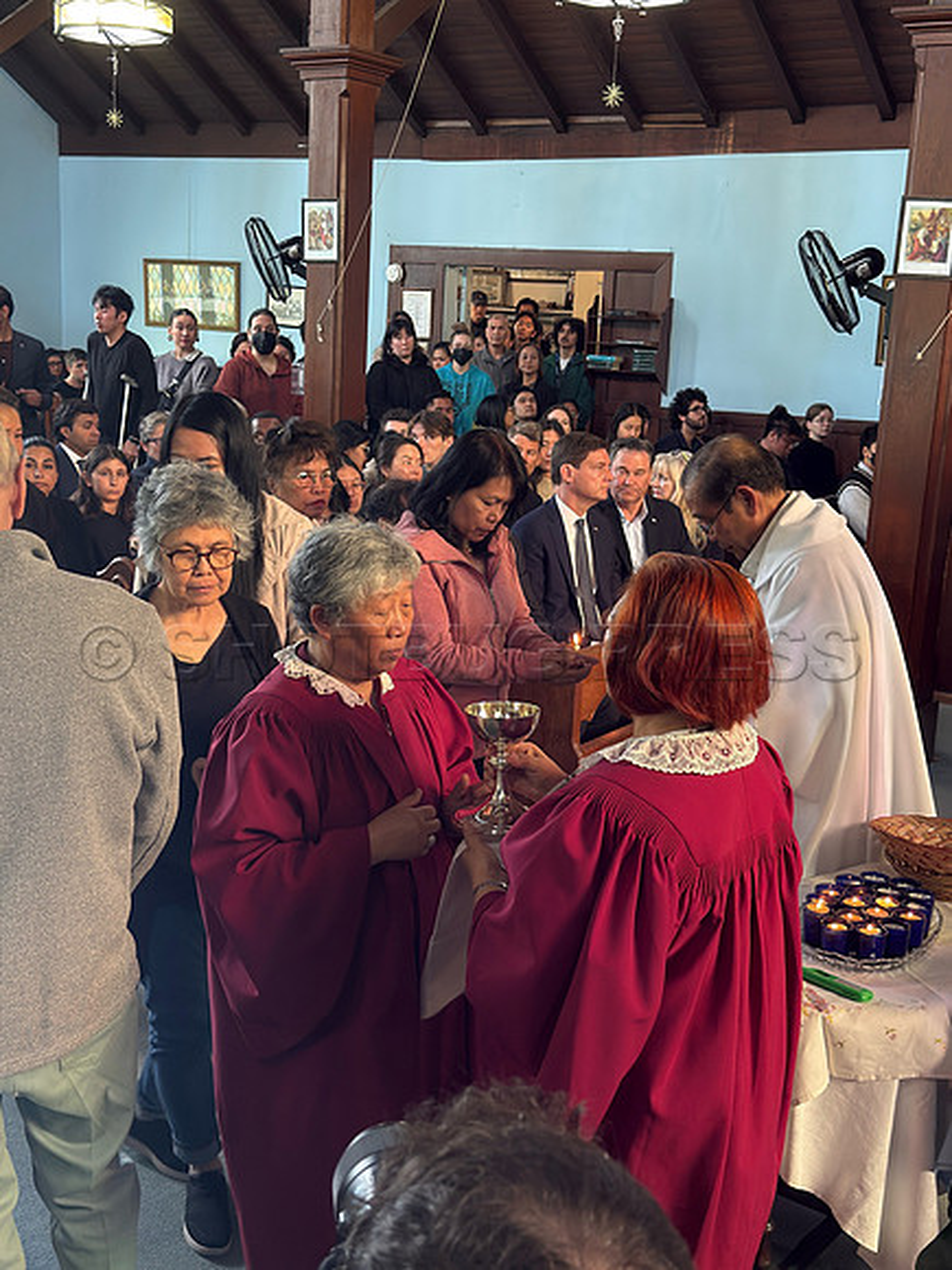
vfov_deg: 44.8
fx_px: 1540
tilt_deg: -12.2
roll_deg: -2.6
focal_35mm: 42
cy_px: 635
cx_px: 476
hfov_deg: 34.3
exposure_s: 1/60
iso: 250
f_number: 1.78
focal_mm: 6.76
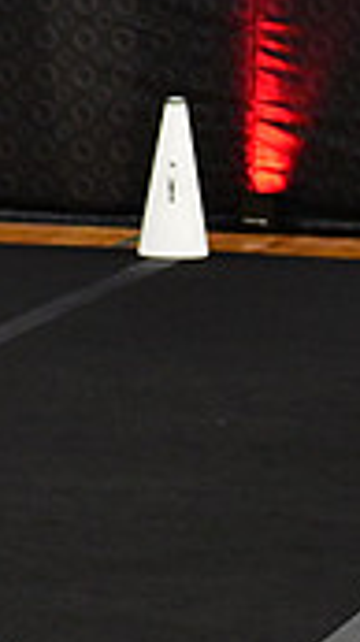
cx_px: -653
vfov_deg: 4.6
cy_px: 76
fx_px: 8064
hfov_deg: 2.5
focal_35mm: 474
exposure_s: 1/800
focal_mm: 90
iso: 4000
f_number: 2.8
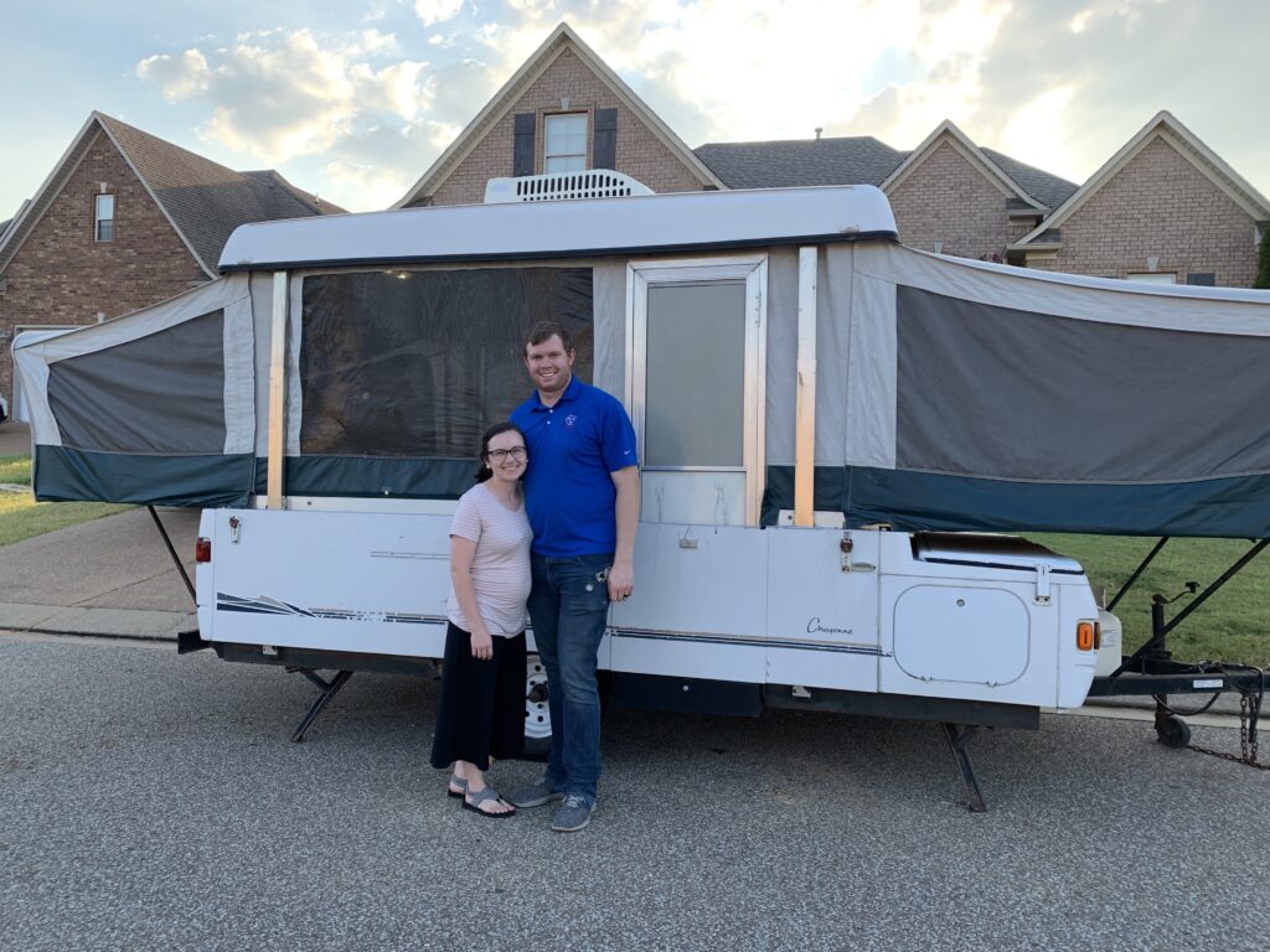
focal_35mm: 26
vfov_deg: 53.1
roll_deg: -1.8
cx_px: 635
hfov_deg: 67.3
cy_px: 476
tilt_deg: -1.6
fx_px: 954
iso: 25
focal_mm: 4.25
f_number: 1.8
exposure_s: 1/343
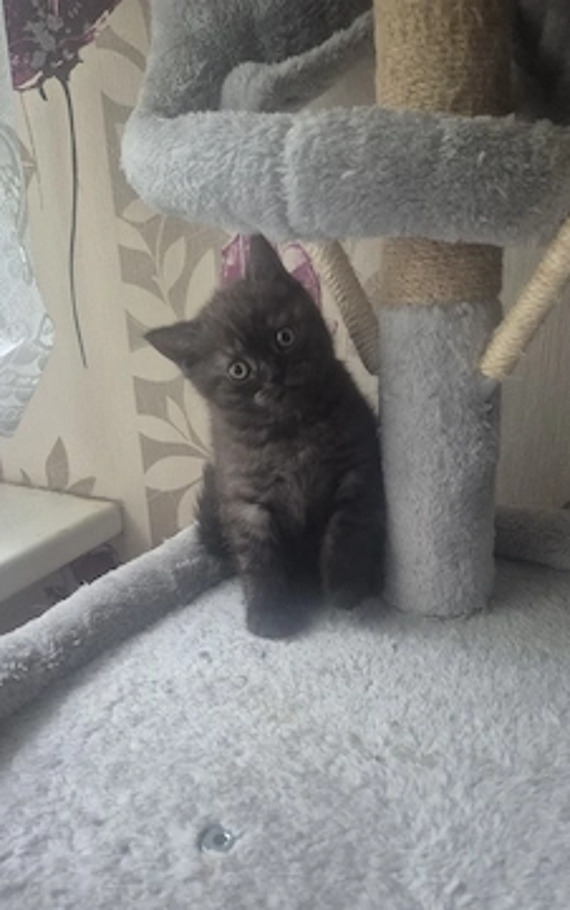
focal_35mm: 27
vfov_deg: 68.2
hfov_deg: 46.0
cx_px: 310
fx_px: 670
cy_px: 502
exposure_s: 1/100
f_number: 1.8
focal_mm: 5.4
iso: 640
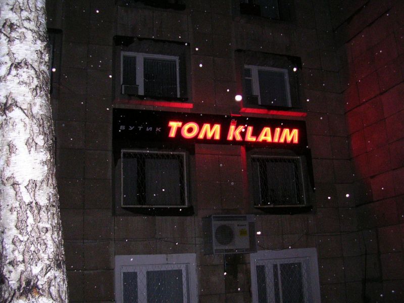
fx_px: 443
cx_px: 202
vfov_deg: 37.7
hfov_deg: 49.0
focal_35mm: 38
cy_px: 152
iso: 200
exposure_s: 1/60.1
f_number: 2.8
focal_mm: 5.8
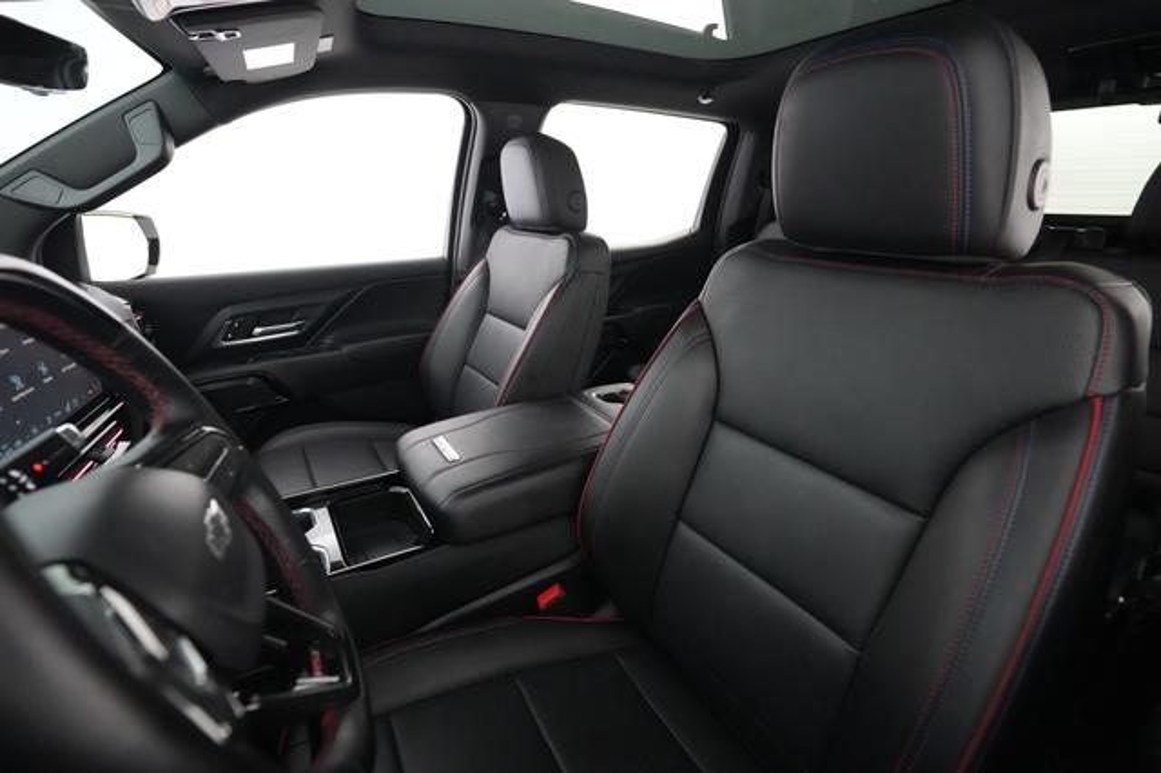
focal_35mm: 17
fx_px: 548
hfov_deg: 93.3
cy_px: 386
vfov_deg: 70.4
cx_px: 580
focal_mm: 17
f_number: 3.5
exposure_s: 1/60
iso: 12800
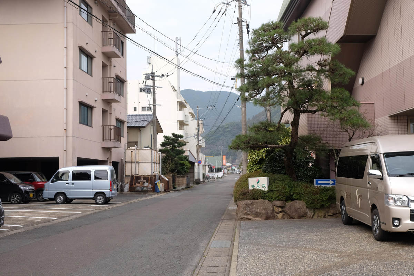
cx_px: 207
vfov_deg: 33.4
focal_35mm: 40
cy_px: 138
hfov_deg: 48.5
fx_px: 460
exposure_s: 1/200
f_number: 5.6
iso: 200
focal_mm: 26.5
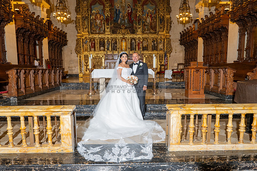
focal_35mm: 26
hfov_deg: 69.2
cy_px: 93
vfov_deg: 49.3
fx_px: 186
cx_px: 128
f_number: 5.6
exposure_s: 1/200
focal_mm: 24
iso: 1000
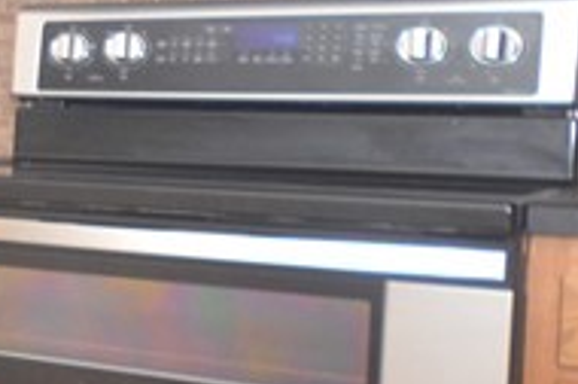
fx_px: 1378
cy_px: 102
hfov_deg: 14.7
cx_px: -820
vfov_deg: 15.8
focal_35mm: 86
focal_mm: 10
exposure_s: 1/60
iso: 640
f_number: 4
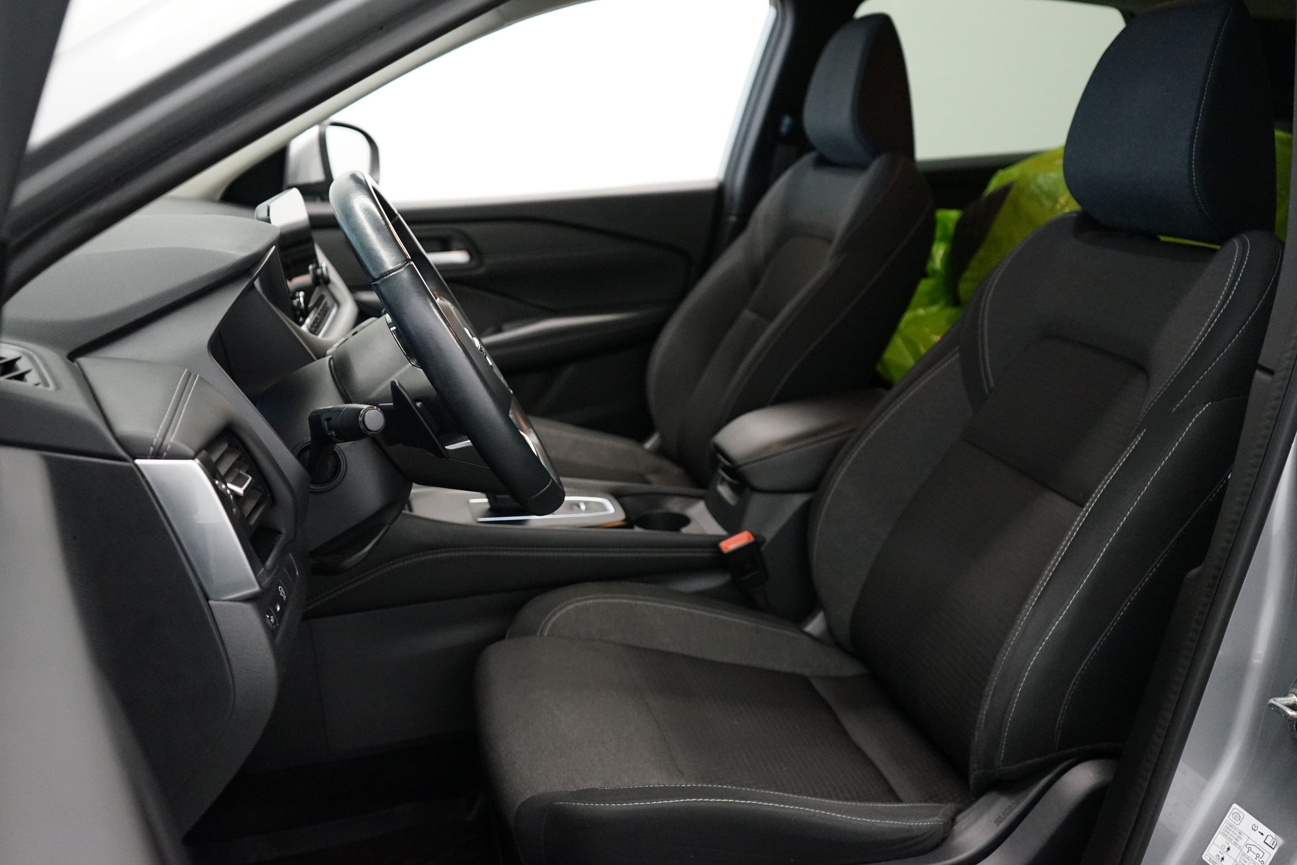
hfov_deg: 61.9
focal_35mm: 30
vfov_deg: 43.6
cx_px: 648
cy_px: 432
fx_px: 1081
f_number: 3.5
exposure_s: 1/160
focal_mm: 30
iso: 4000
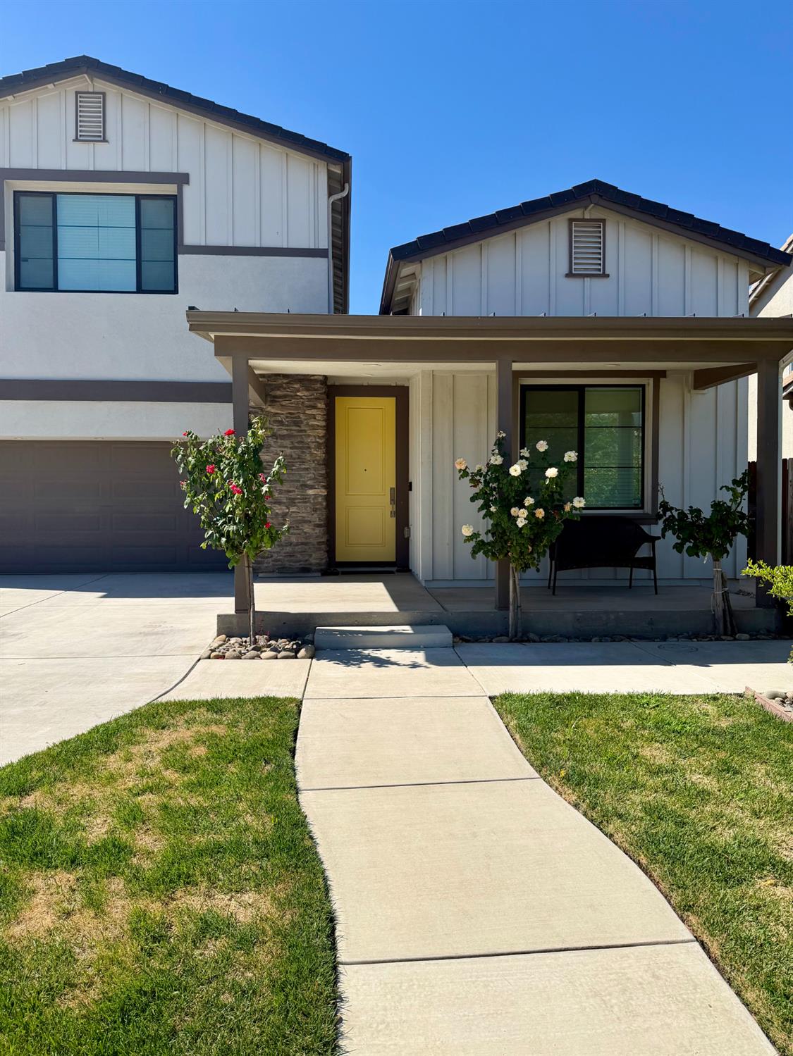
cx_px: 396
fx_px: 733
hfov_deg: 56.8
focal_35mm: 24
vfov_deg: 71.6
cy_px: 528
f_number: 1.78
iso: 80
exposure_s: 1/6173
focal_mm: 6.76
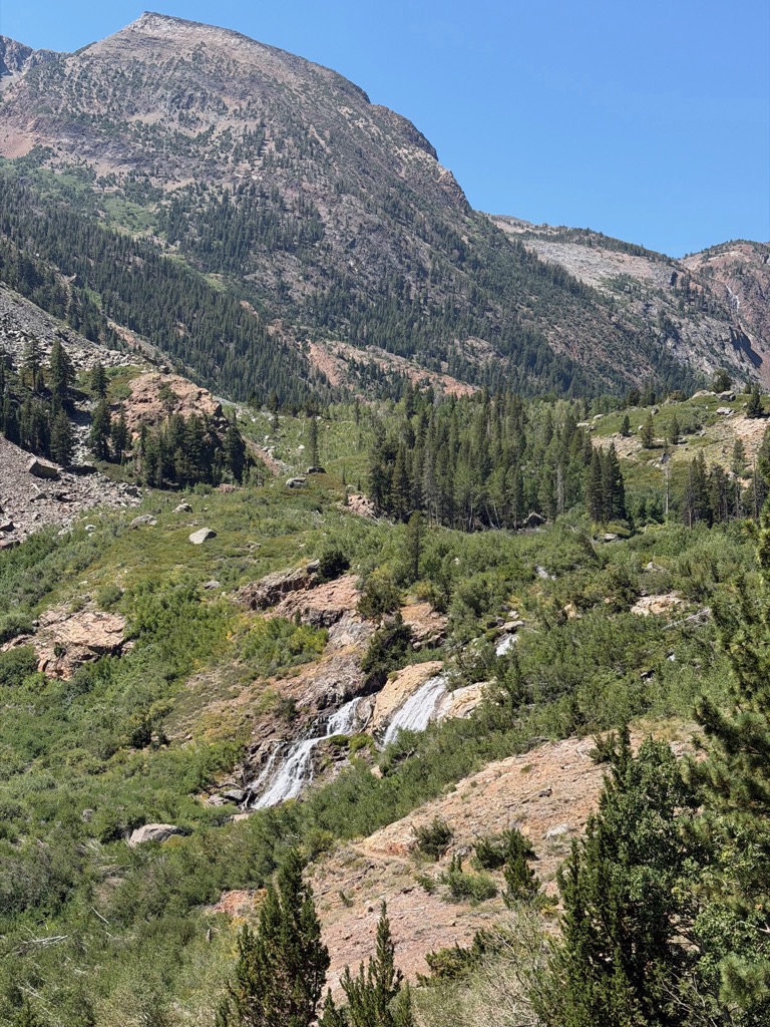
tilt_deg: -0.3
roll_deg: -1.6
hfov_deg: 30.3
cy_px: 514
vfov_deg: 39.7
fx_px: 1424
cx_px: 385
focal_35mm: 48
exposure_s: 1/2494
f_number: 1.78
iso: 64
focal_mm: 6.76
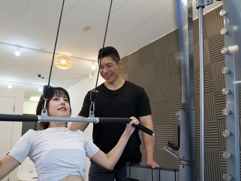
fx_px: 216
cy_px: 90
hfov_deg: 58.1
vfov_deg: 45.5
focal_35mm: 31
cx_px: 104
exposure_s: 1/60
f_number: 4.5
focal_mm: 28
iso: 500
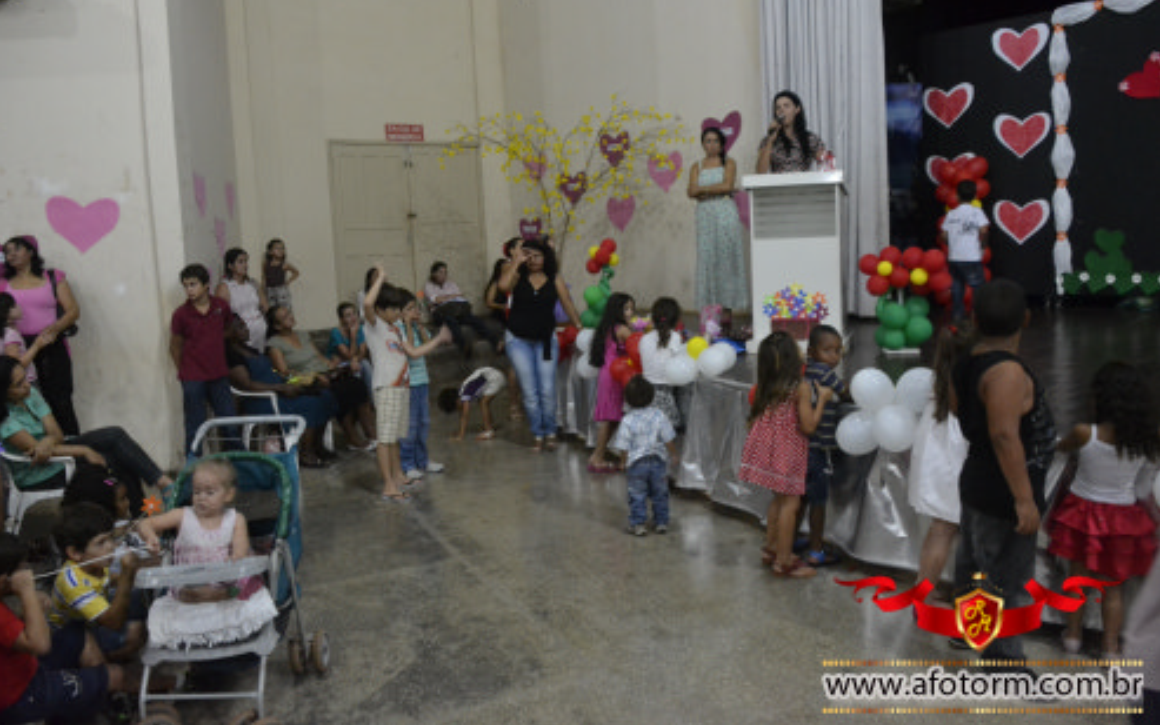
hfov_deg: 61.2
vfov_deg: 40.6
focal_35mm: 31
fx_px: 980
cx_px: 576
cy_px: 342
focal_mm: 20
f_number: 4.5
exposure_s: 1/25
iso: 3200
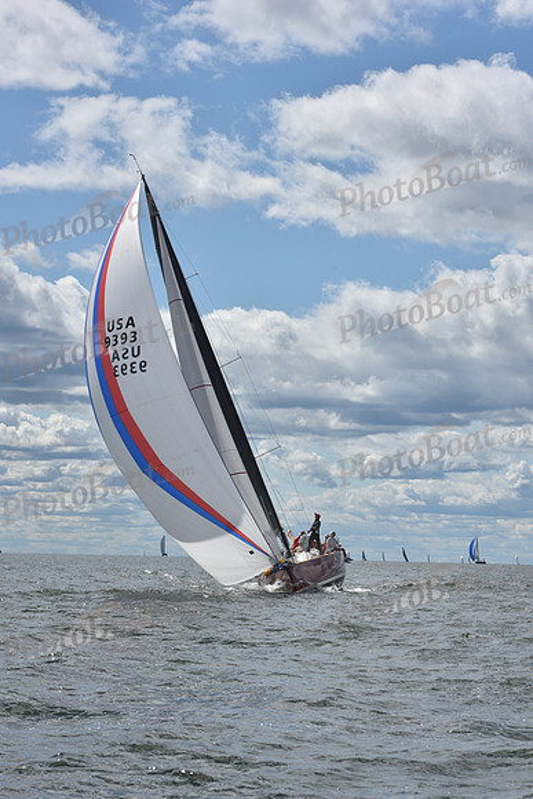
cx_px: 266
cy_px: 400
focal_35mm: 100
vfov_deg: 20.4
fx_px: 2219
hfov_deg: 13.7
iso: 250
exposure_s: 1/800
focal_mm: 100
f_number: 13
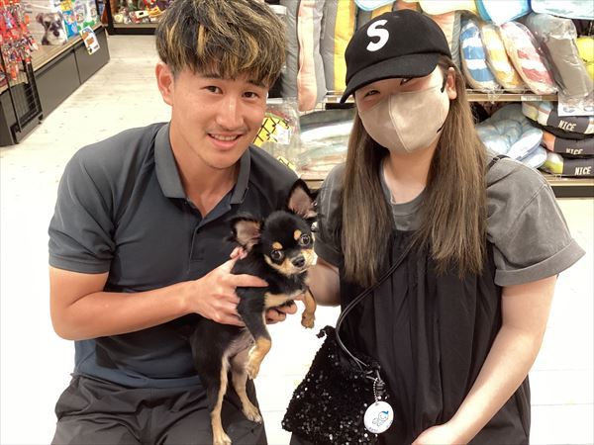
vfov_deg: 45.4
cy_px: 222
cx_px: 297
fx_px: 532
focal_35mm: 31
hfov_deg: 58.4
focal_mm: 3.3
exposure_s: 1/50
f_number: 2.4
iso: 200
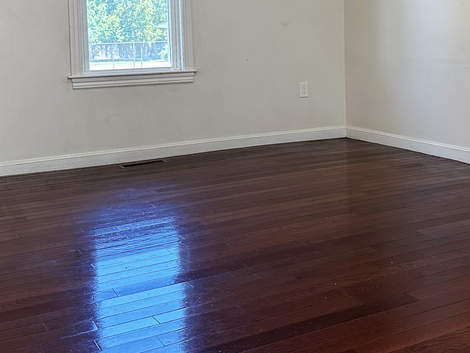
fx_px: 679
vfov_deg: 28.4
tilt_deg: -3.3
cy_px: 65
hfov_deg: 37.8
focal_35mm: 50
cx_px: 314
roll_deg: +1.6
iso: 200
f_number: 1.78
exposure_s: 1/120
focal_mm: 6.86
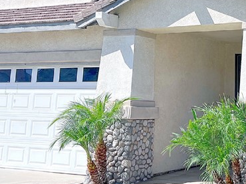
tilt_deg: +11.0
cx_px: 213
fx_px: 511
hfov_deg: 26.3
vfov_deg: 20.0
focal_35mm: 72
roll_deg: -1.4
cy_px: 16
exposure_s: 1/4831
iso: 50
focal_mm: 5.7
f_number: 1.5
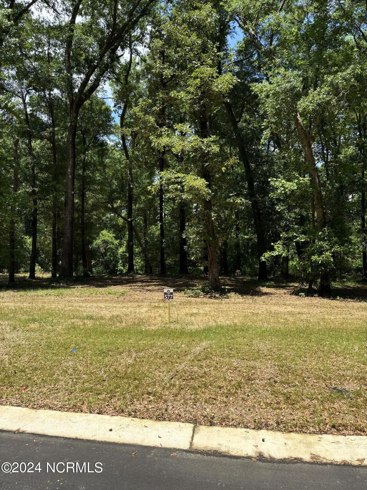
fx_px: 367
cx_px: 184
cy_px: 245
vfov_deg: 67.3
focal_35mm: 26
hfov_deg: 53.1
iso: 50
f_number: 1.6
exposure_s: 1/1399
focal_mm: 5.96
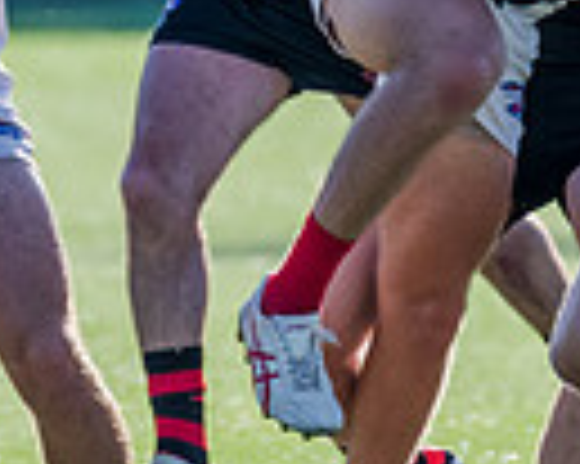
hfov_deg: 0.9
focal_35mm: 2103
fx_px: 36072
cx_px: -89
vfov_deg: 0.7
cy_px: -146
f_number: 6.3
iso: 800
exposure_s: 1/1600
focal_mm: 420
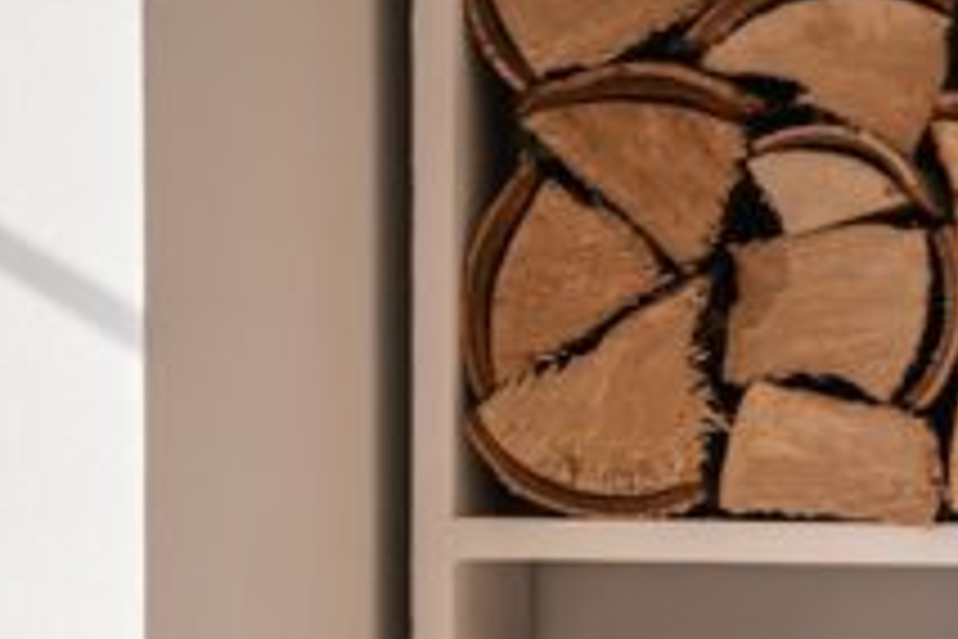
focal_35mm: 408
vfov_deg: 3.3
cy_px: 1469
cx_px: 27
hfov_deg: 5.0
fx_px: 10856
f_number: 10
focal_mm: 85
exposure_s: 1/100
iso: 100
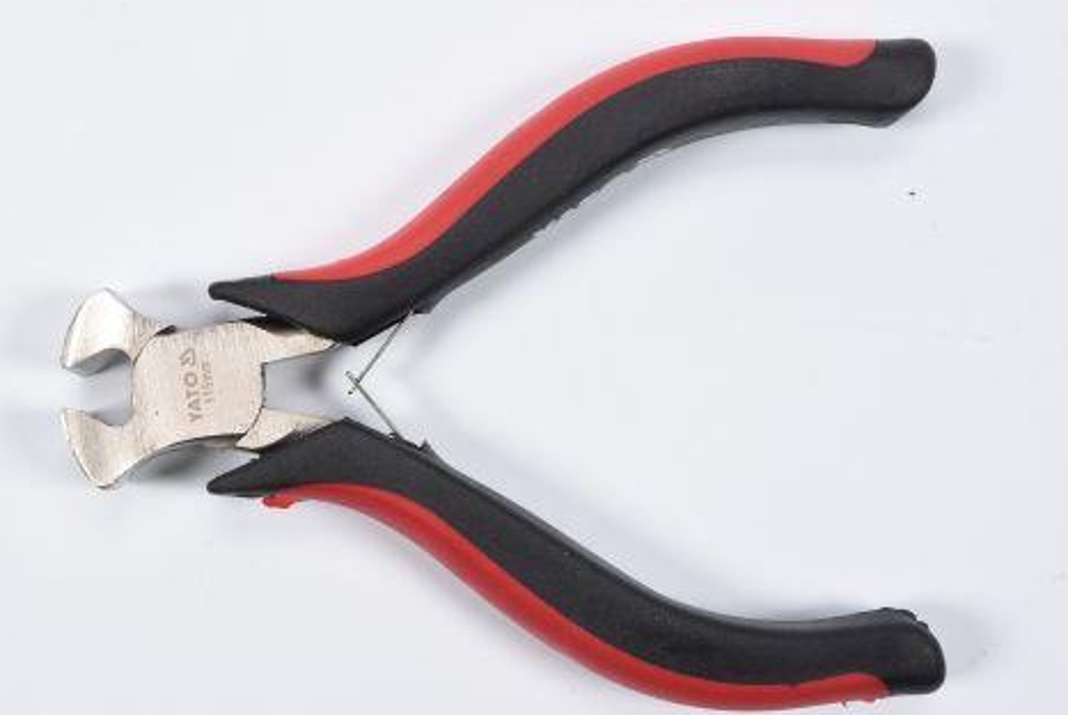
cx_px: 510
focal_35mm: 88
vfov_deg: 15.6
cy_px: 385
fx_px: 2614
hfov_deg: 23.1
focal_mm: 50
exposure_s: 1/125
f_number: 16
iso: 250
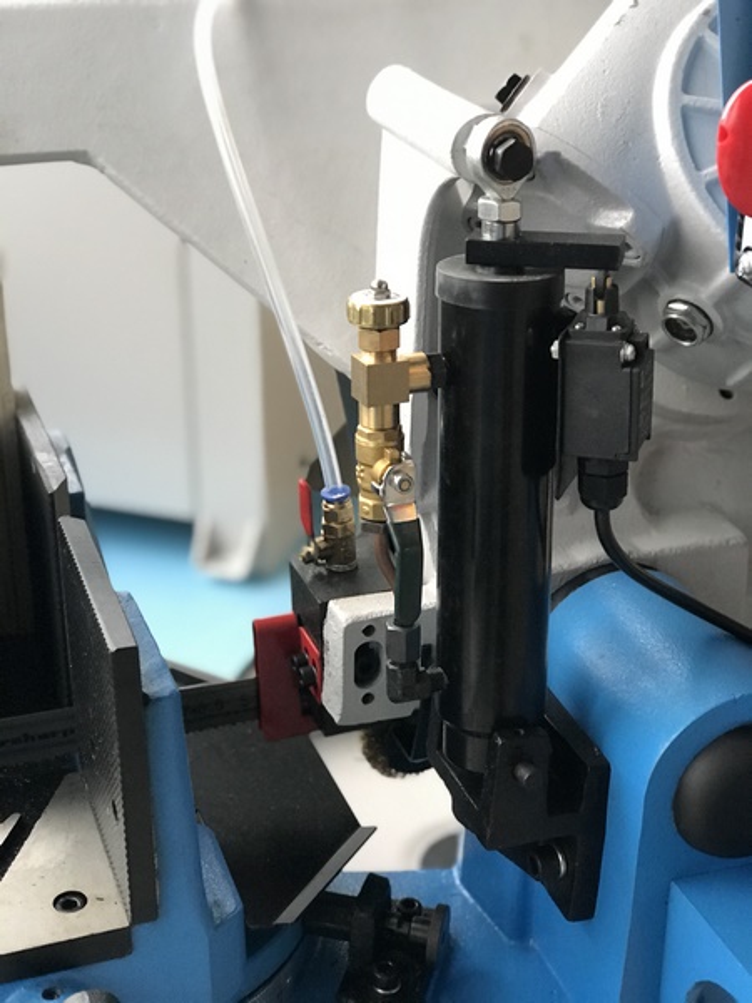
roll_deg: +0.2
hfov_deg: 25.7
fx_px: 1651
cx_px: 376
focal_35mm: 57
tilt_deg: -25.6
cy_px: 502
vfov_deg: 33.8
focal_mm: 6.6
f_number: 2.8
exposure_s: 1/50
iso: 500
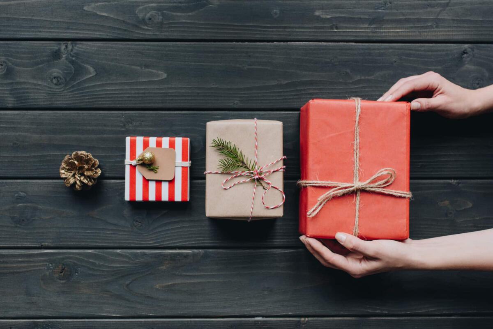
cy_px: 164
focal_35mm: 50
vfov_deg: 27.0
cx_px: 246
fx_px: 685
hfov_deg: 39.6
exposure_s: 1/60
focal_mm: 50
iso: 640
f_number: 6.3
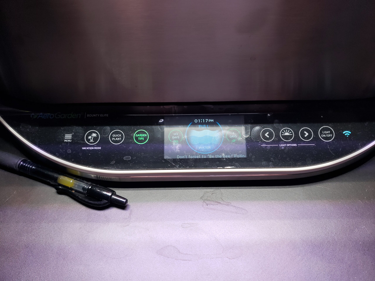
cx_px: 188
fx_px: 282
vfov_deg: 53.1
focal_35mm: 26
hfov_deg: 67.3
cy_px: 140
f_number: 1.5
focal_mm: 4.3
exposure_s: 1/60
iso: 63
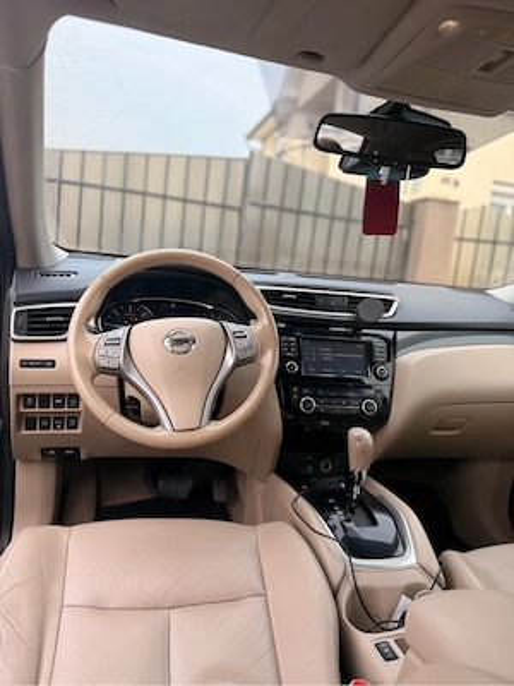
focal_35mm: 24
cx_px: 257
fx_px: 475
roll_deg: -4.8
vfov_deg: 71.6
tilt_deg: -7.4
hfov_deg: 56.8
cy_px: 343
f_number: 1.78
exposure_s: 1/660
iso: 100
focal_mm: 6.76
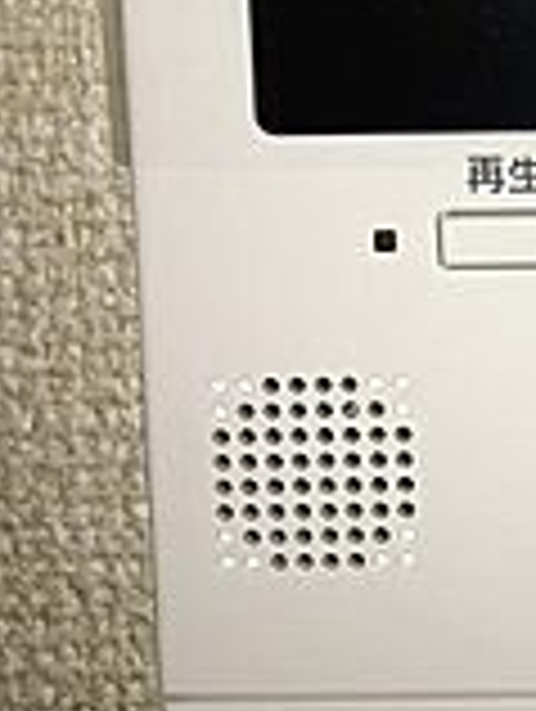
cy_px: 50
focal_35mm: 88
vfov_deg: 21.6
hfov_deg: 15.5
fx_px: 1812
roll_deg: +0.4
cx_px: 806
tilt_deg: -5.8
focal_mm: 4.15
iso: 25
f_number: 2.2
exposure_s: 1/154
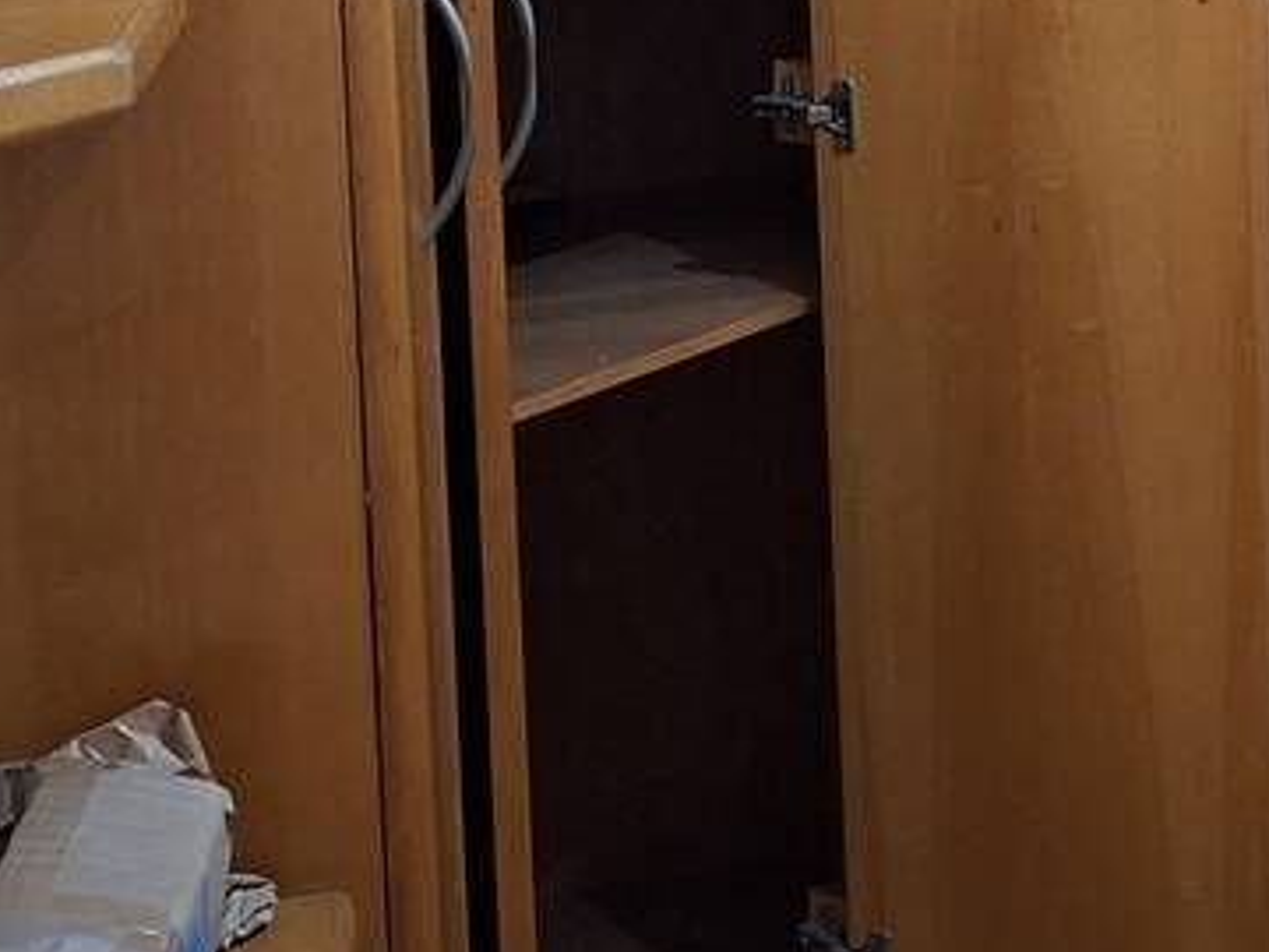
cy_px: -430
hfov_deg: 20.0
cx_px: 1519
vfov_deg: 15.0
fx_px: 3373
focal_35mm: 92
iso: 400
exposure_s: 1/24
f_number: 1.8
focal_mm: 5.54
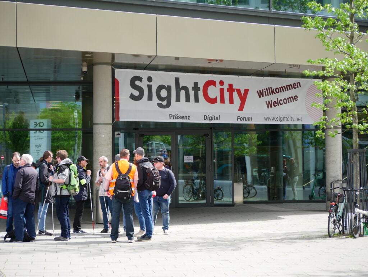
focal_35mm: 102
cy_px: 138
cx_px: 184
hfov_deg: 19.3
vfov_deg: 14.5
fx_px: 1085
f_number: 4
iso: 200
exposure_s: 1/200
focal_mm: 51
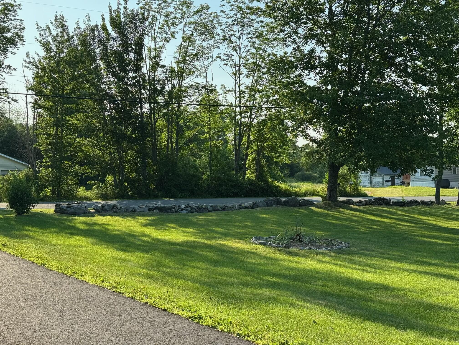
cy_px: 172
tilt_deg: -2.3
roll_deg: -0.6
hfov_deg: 39.7
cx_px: 230
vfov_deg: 30.3
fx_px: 636
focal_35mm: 48
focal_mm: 6.76
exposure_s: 1/1366
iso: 64
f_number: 1.78
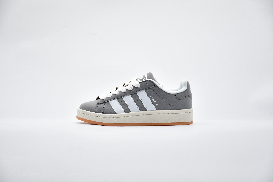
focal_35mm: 99
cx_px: 136
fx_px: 751
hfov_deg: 20.6
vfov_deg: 13.8
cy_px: 91
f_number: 5
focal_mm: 66
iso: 800
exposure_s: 1/500
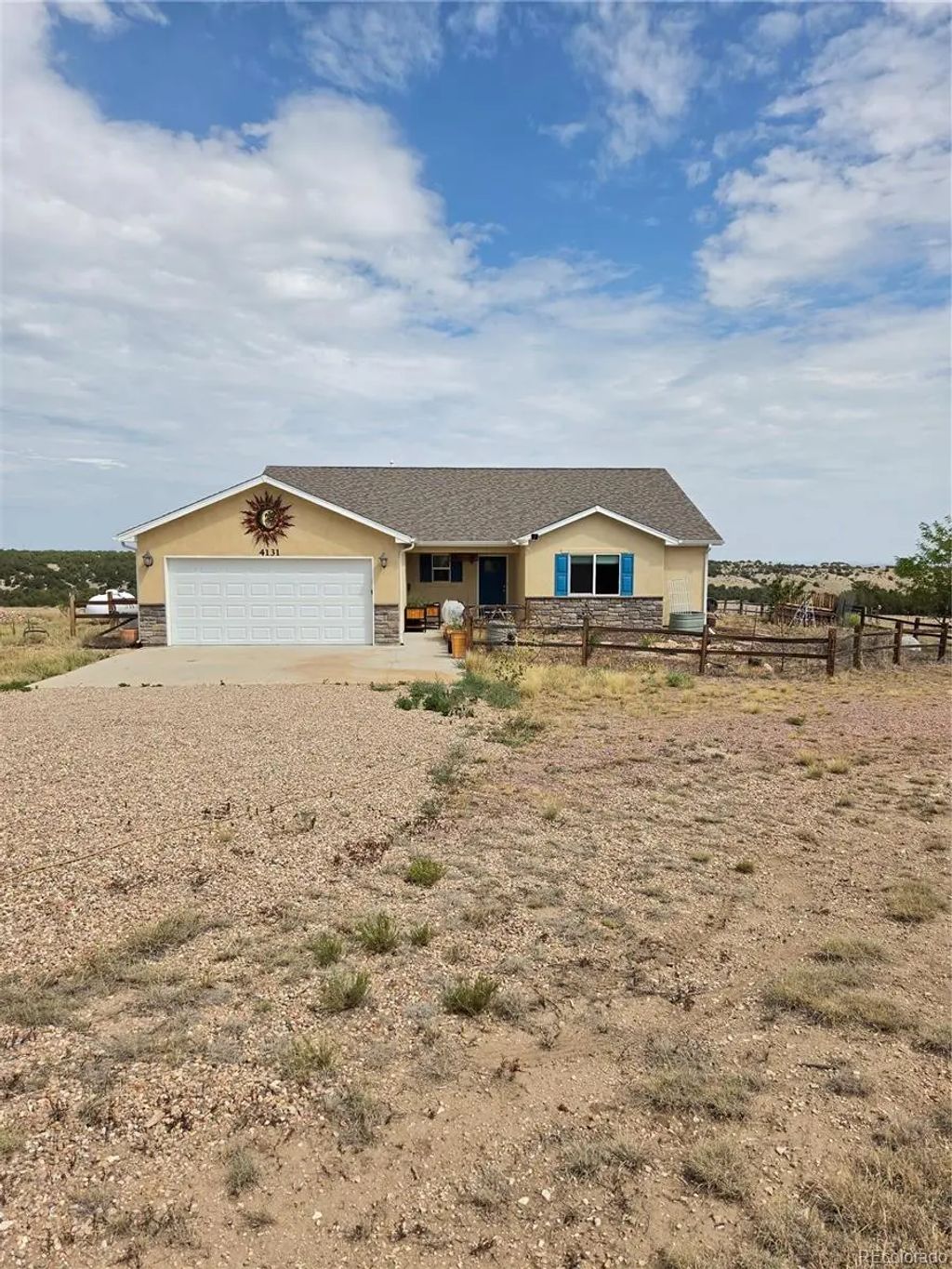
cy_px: 634
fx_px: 843
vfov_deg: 73.9
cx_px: 476
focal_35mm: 23
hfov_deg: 58.9
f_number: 1.8
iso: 80
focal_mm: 5.4
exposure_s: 1/5697
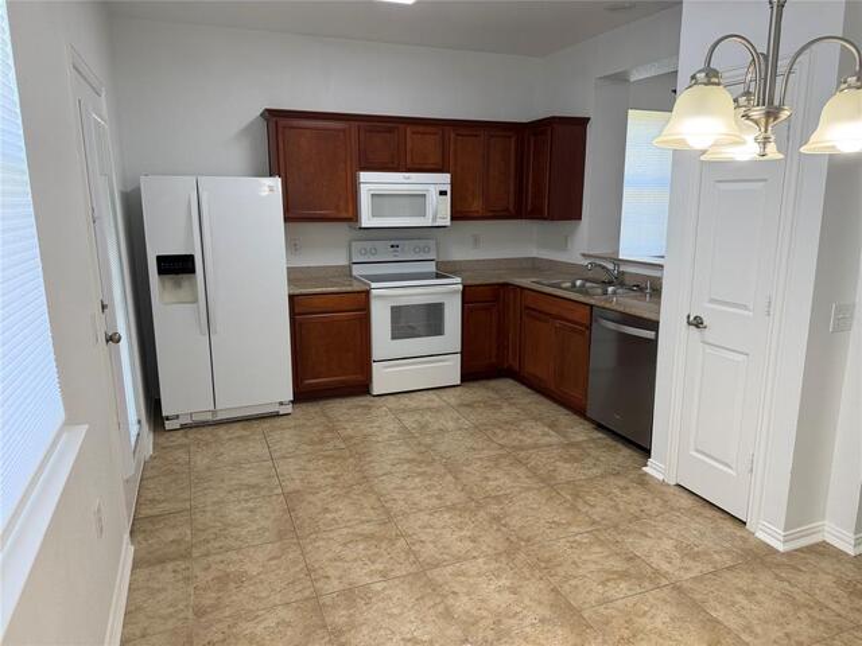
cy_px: 323
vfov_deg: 56.8
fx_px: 598
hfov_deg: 71.6
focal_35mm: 24
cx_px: 431
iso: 100
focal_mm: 6.76
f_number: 1.78
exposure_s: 1/154
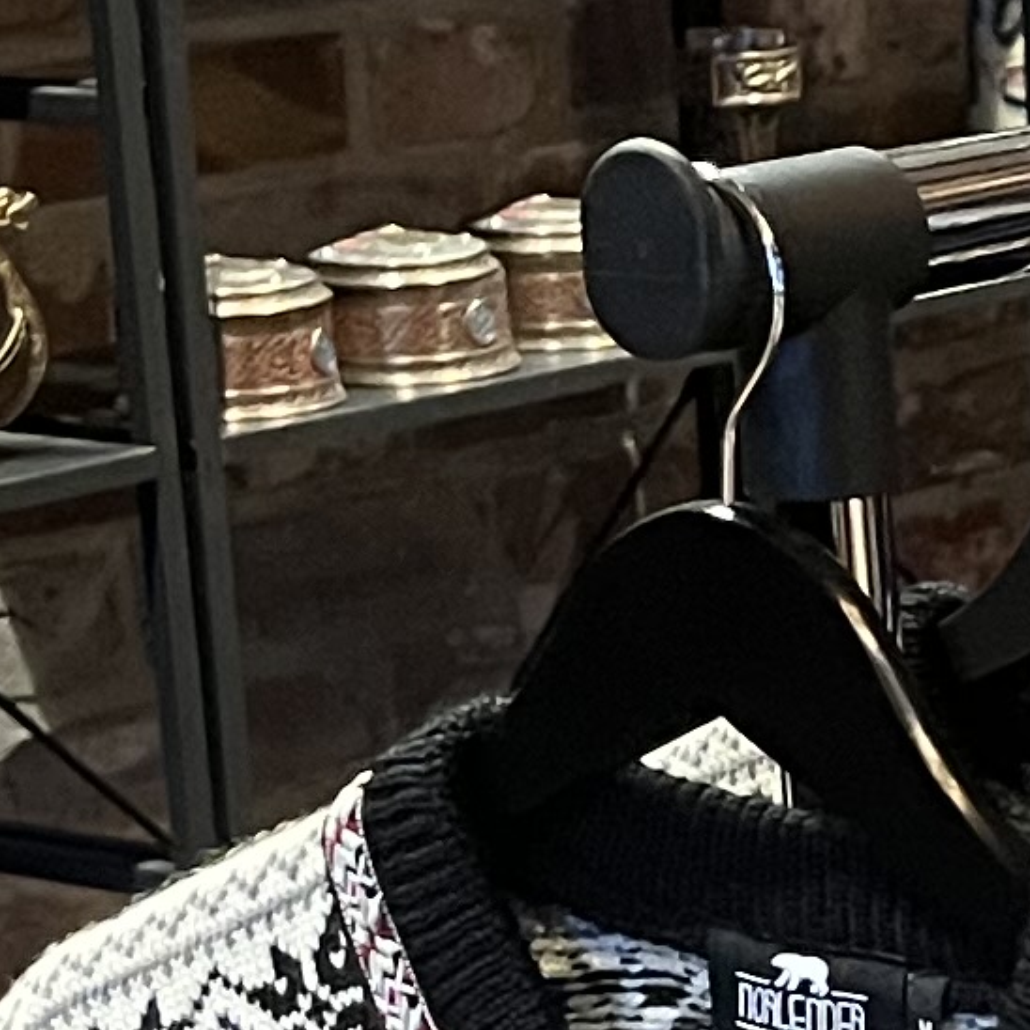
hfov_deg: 10.0
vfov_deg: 10.2
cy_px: 1154
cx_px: 1549
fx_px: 5689
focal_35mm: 169
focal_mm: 5.1
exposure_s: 1/33
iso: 500
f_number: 1.6
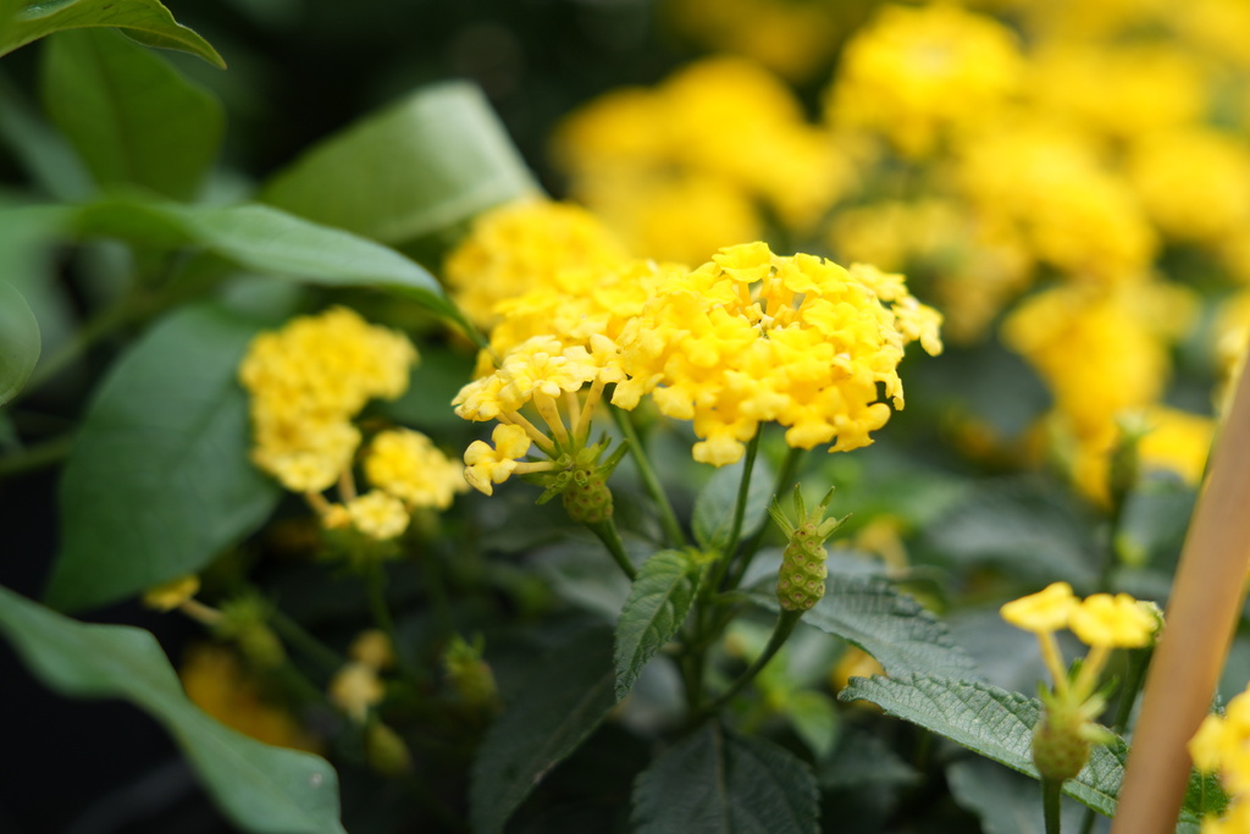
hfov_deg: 33.4
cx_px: 625
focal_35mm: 60
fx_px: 2083
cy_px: 417
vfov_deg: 22.6
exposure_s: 1/400
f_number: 3.2
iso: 100
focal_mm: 40
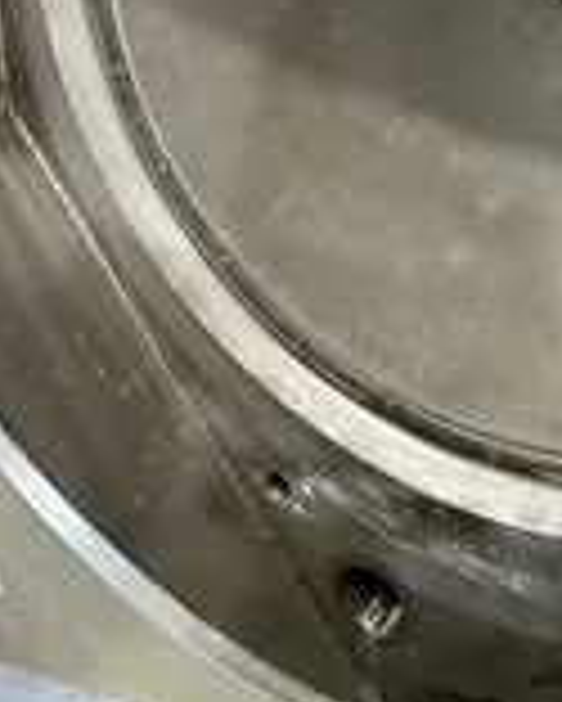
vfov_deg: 29.5
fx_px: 1246
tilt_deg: -19.6
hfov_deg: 25.0
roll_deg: +0.0
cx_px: 450
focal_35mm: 60
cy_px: 9
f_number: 1.78
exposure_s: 1/60
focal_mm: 6.86
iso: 500
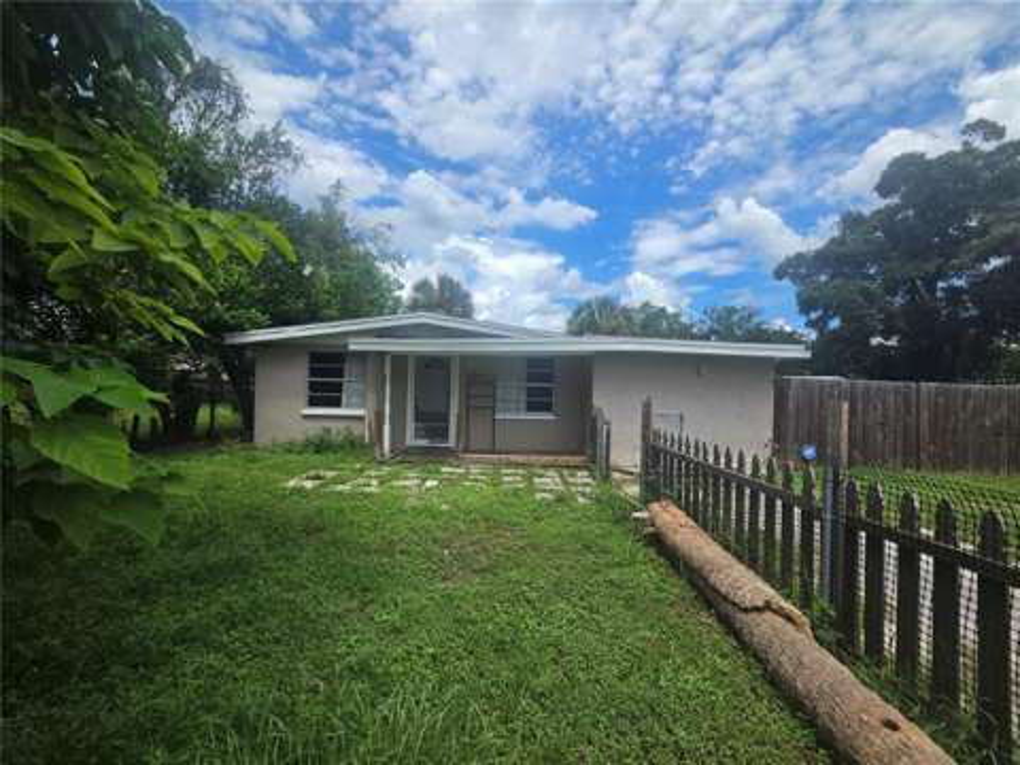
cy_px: 382
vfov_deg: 89.9
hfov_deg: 106.2
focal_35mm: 13
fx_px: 383
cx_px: 510
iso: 100
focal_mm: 2.2
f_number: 2.2
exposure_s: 1/3446
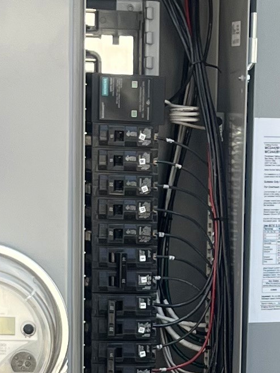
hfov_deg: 9.3
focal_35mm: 158
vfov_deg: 12.1
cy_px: 493
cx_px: 311
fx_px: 1702
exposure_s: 1/239
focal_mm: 5.1
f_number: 1.6
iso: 40
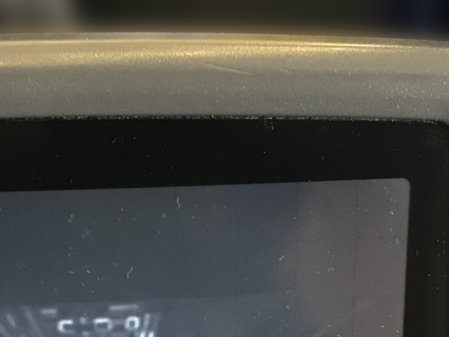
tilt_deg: -35.8
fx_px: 1375
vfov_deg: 13.5
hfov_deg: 18.5
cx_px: 191
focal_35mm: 106
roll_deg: -1.4
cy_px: 417
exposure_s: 1/11
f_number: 1.8
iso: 100
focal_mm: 3.99
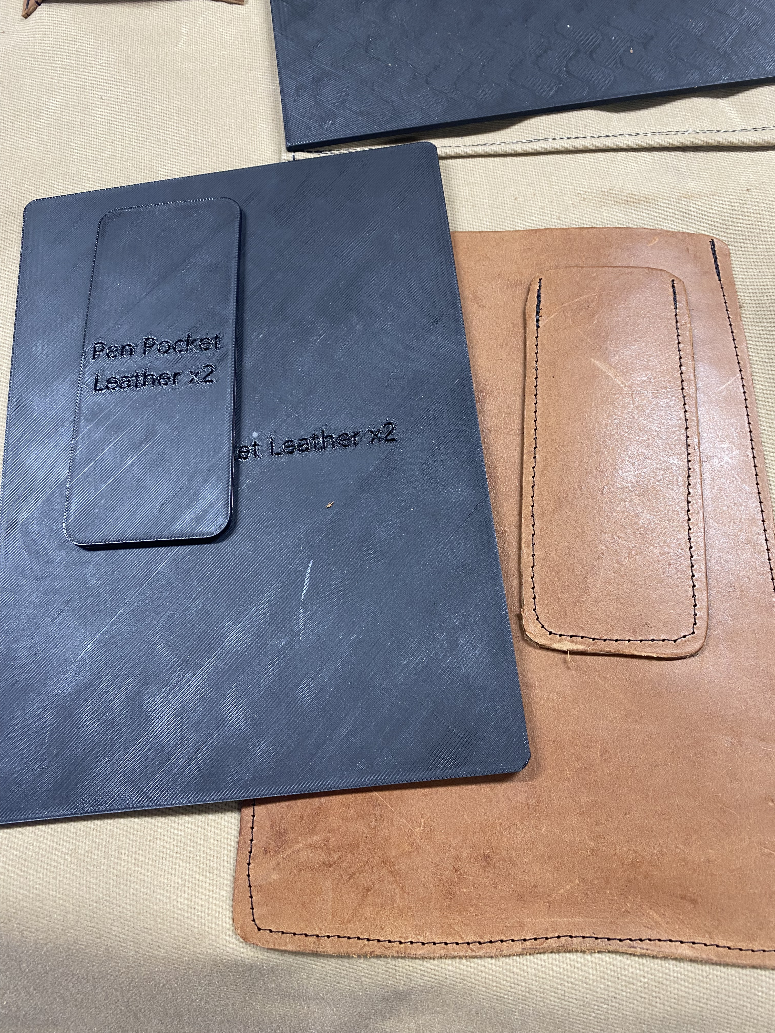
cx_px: 388
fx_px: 776
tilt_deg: -68.5
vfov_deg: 67.3
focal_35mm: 26
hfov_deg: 53.1
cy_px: 516
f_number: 1.8
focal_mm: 4.25
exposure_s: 1/60
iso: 100
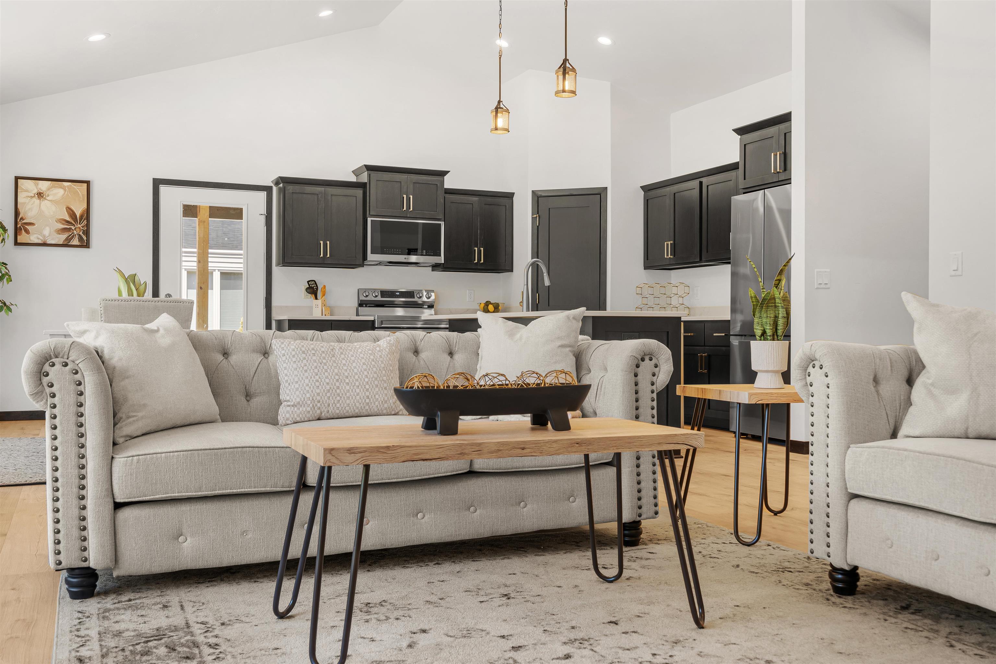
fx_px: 968
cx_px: 498
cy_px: 332
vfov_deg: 37.9
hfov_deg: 54.4
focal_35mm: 35
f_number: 8
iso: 100
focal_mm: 35
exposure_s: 1/1.67
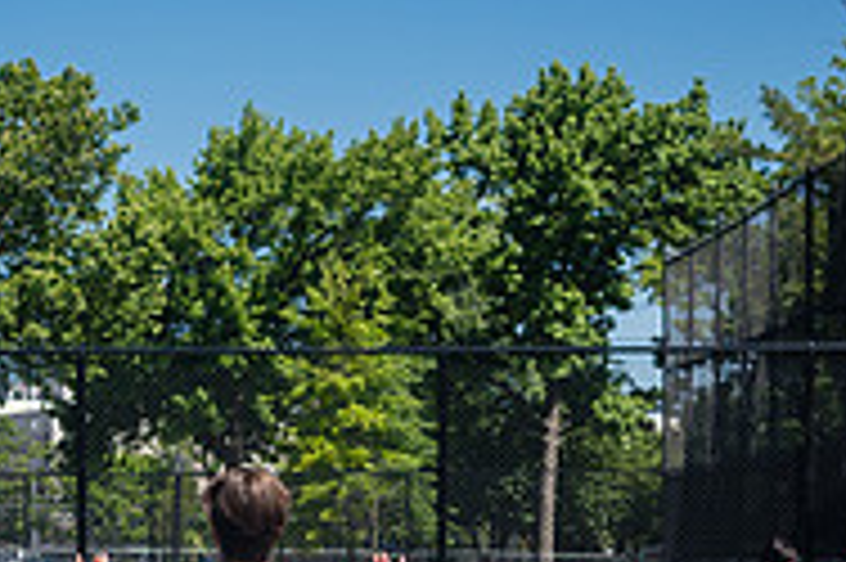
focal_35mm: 117
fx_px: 2747
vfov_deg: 11.4
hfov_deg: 17.4
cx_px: 236
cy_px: 691
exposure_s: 1/2000
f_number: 4
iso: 200
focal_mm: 35
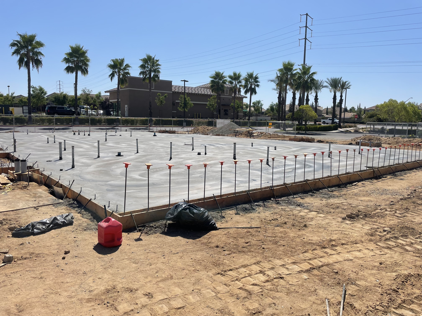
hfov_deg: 67.3
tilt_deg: -7.7
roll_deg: -0.3
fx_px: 317
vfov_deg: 53.1
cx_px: 211
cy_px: 158
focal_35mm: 26
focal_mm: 4.2
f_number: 1.6
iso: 32
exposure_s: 1/6494
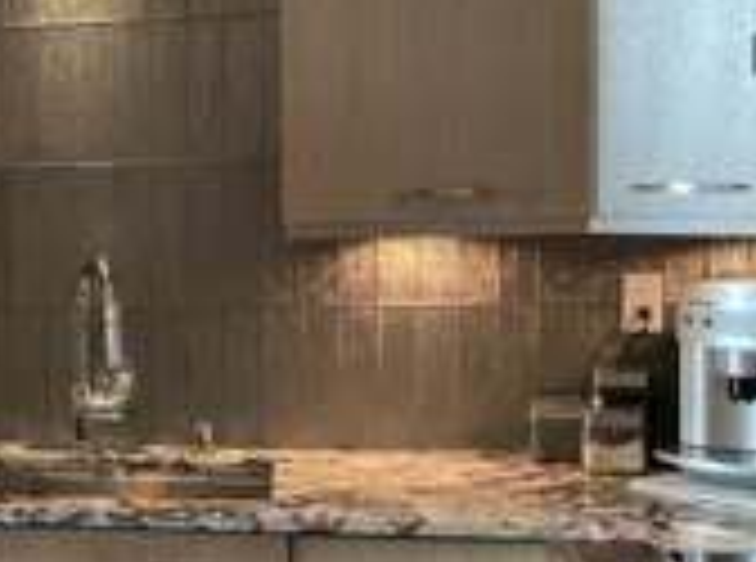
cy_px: 277
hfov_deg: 21.7
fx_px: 1808
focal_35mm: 83
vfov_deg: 17.7
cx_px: -176
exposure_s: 1/60
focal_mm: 3
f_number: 1.8
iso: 160
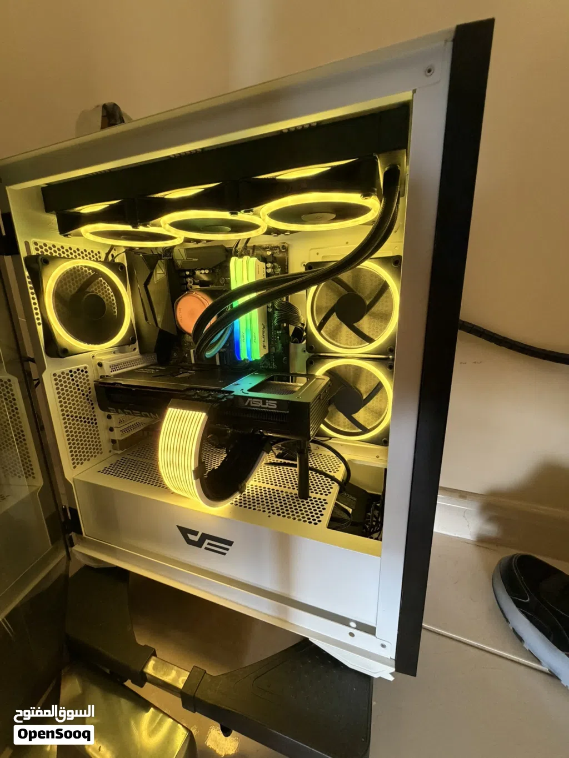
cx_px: 284
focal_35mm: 14
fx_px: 307
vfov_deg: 102.1
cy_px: 379
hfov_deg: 85.7
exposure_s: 1/60
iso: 500
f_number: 2.2
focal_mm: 2.22
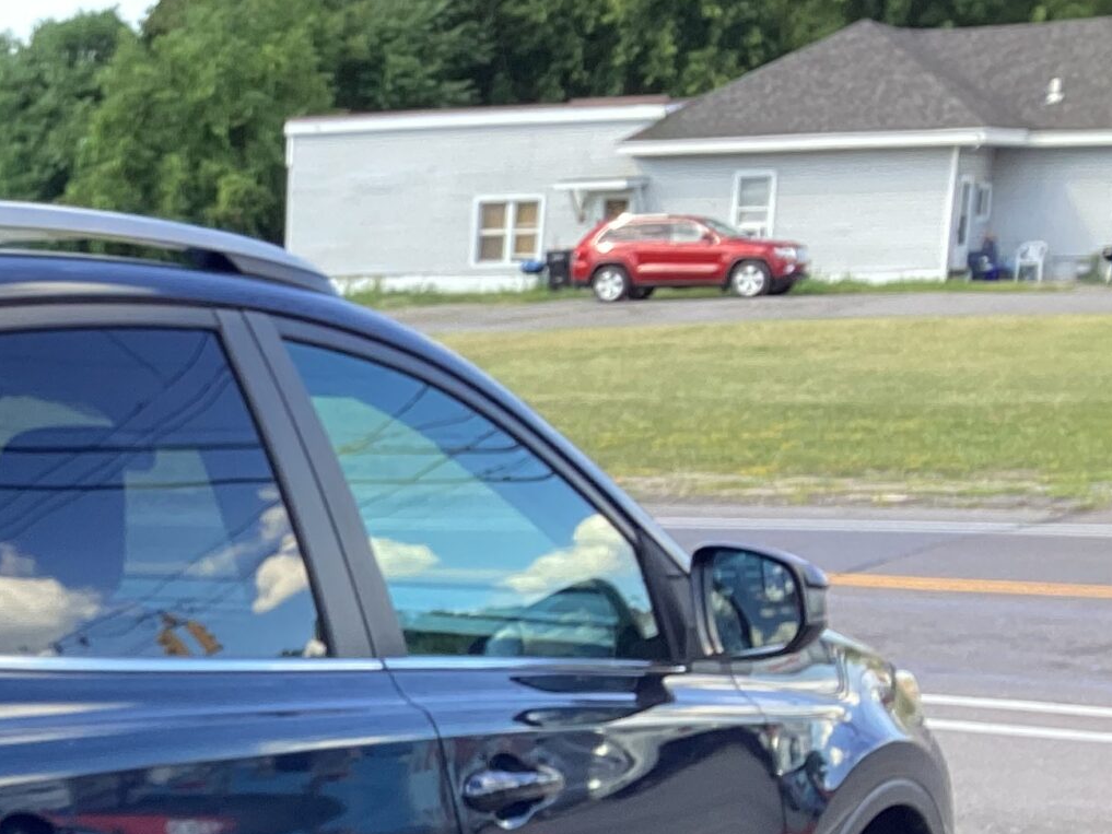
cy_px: 979
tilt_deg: -15.5
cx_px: -249
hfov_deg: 22.8
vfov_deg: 18.0
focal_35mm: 78
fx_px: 2506
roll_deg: +2.5
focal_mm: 3.3
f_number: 2.4
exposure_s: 1/120
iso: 25
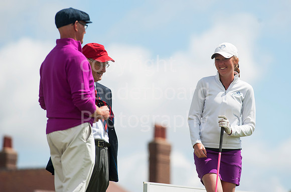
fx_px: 2418
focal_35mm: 300
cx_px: 146
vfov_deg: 4.6
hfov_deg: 6.9
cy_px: 96
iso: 200
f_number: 7.1
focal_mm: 300
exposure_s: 1/1600
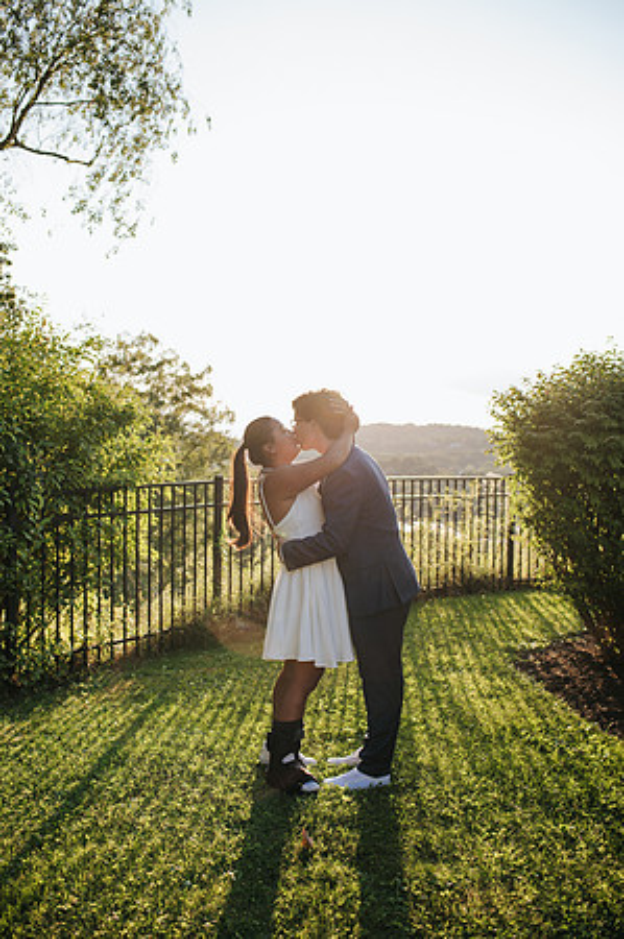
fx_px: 912
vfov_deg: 54.5
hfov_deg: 37.8
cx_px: 312
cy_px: 470
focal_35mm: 35
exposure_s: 1/320
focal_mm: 35
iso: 100
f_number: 3.2
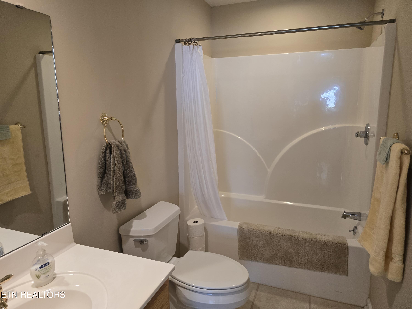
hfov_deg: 73.9
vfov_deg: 58.9
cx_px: 206
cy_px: 154
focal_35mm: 23
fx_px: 274
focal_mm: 6.3
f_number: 1.7
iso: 320
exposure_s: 1/120
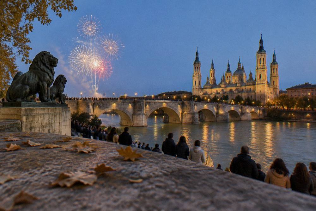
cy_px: 106
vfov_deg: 28.6
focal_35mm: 47
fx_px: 412
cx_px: 158
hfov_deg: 41.9
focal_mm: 47
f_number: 7.1
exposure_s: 1/500
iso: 800
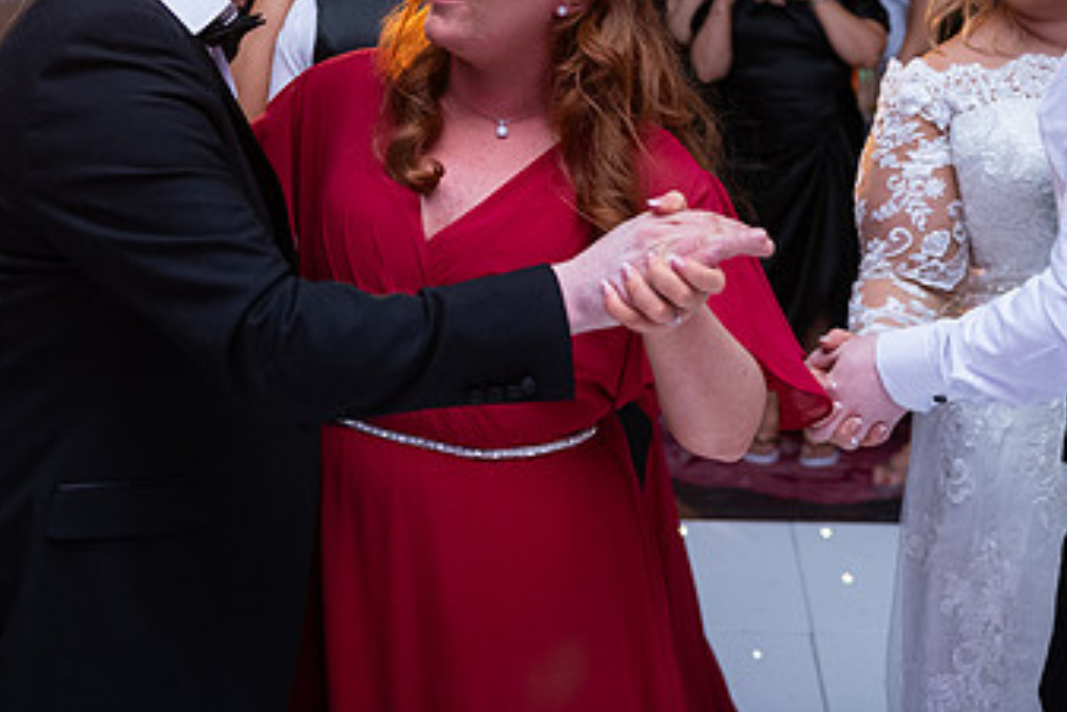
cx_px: 415
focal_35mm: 62
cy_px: 103
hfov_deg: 32.2
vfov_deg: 21.5
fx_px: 1838
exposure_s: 1/160
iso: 1250
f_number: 3.5
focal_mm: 36
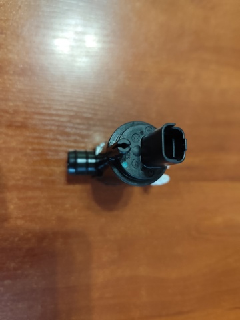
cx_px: 120
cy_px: 160
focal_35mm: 23
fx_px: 213
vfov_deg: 73.9
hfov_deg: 58.9
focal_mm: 6.19
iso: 640
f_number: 1.65
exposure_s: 1/33.3
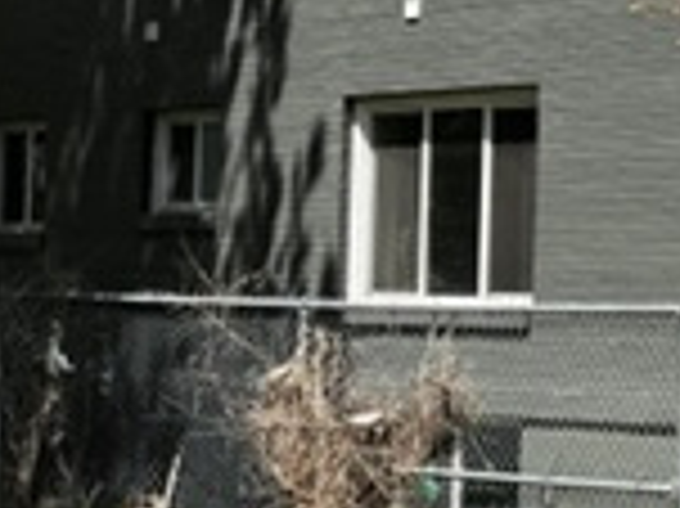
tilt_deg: +3.1
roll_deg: -0.5
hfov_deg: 16.2
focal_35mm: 110
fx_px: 2159
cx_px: 1058
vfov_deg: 13.4
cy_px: 198
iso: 50
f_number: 1.5
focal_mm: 5.7
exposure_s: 1/2513
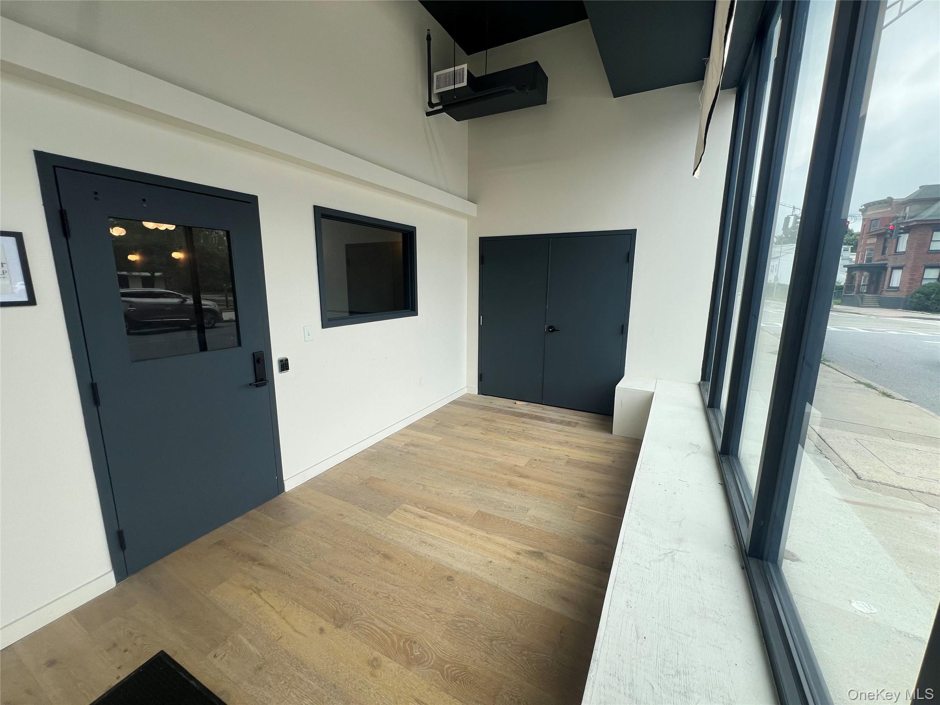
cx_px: 470
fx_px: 353
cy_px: 352
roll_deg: +0.0
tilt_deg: -10.6
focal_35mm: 13
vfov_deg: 89.9
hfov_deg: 106.2
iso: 32
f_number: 1.8
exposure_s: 1/457
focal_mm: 1.57
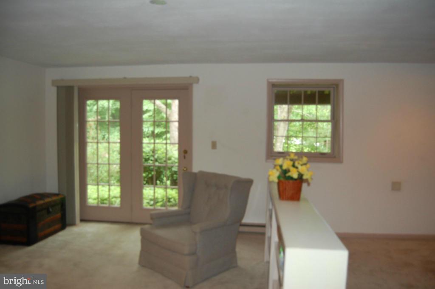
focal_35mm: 27
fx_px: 326
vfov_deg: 47.9
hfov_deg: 67.4
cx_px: 218
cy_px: 144
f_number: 3.5
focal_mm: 18
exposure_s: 1/60
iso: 400
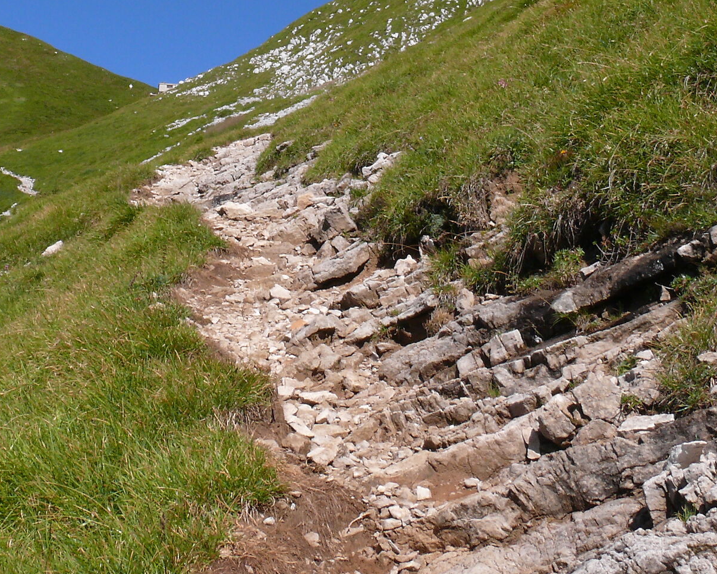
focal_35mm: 68
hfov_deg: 27.8
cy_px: 79
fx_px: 1443
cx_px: 258
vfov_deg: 22.1
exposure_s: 1/125
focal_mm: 7.4
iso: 100
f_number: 11
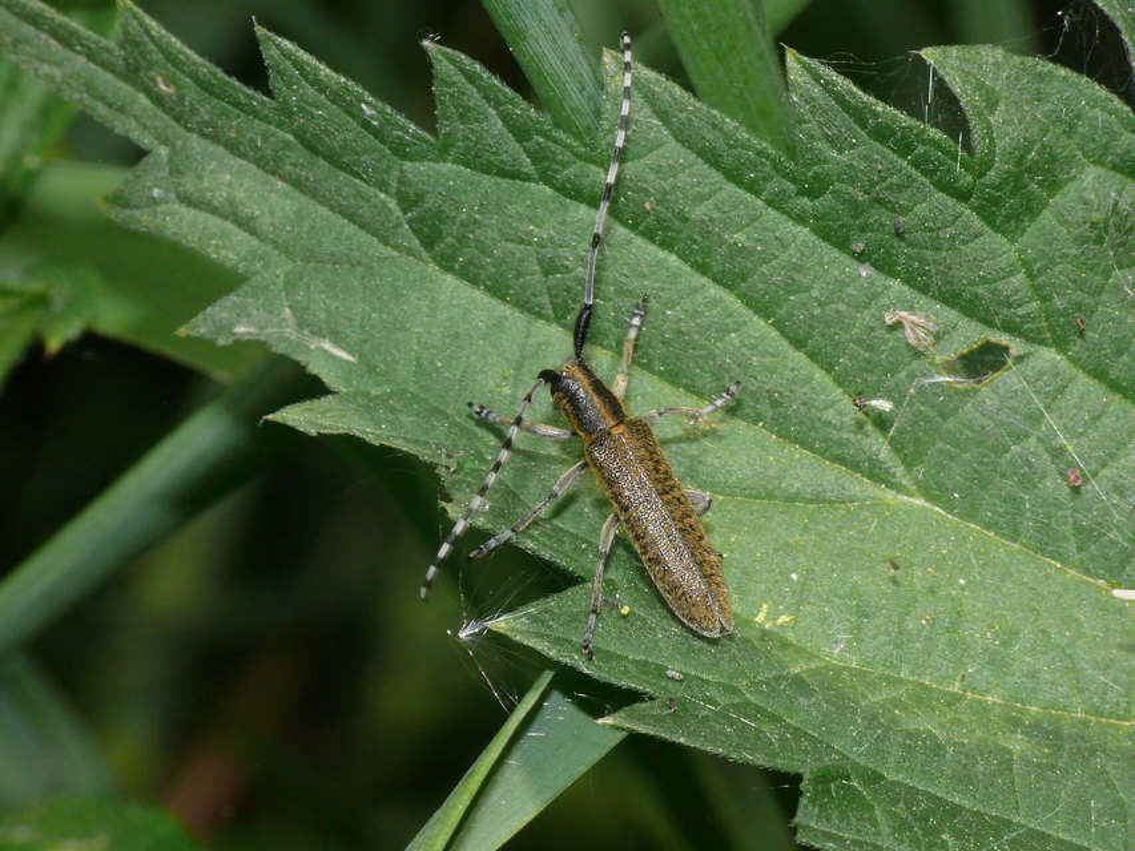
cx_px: 568
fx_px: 5378
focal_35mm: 164
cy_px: 426
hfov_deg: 12.0
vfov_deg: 9.1
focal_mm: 34.7
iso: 200
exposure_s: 1/160
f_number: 11
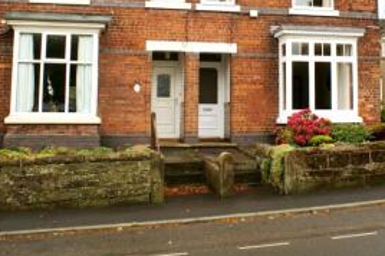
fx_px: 513
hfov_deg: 40.6
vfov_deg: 27.3
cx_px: 257
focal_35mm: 48
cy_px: 42
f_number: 7.1
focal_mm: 18
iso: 100
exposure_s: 1/60
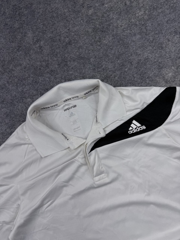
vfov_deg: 71.6
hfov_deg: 56.8
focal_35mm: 24
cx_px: 90
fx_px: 166
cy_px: 120
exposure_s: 1/772
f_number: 1.78
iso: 80
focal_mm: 6.76
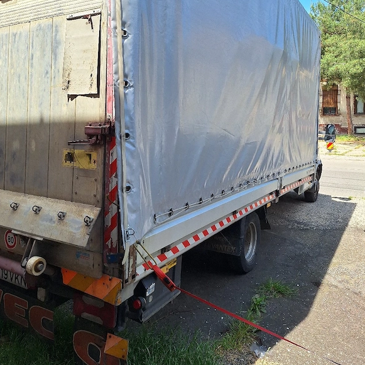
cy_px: 134
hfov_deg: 57.3
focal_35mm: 28
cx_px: 187
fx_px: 334
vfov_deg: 56.5
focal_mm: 5.54
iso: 40
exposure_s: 1/1429
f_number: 1.8
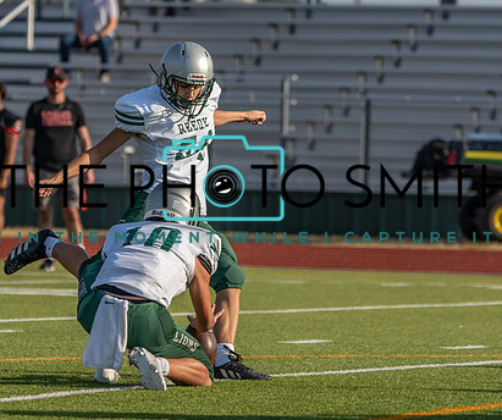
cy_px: 214
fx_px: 6823
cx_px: 258
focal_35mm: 451
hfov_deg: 4.2
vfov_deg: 3.5
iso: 160
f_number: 5.6
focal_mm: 265
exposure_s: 1/1250
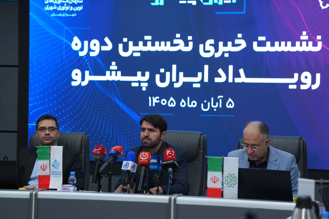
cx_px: 164
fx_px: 1106
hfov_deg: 16.9
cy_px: 110
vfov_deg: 11.3
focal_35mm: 121
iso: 400
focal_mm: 121
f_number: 2.8
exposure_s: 1/100
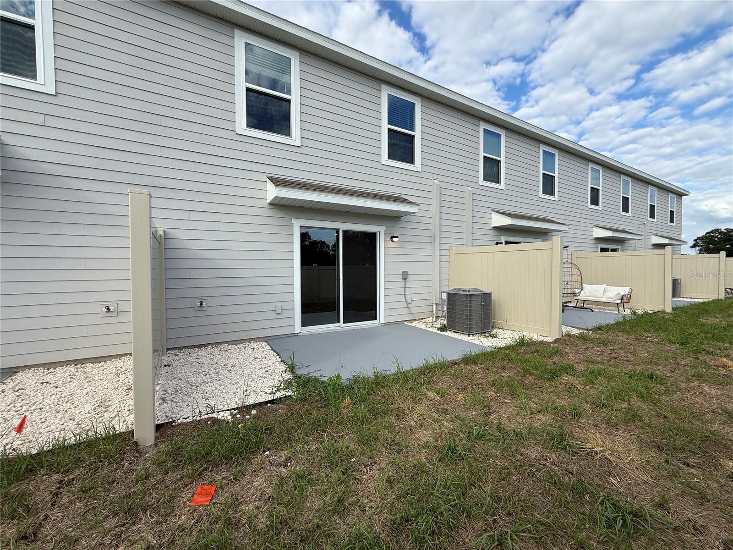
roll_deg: +0.5
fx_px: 296
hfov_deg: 102.1
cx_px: 366
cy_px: 275
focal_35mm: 14
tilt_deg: -1.6
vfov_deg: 85.7
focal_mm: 2.22
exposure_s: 1/1145
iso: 50
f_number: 2.2
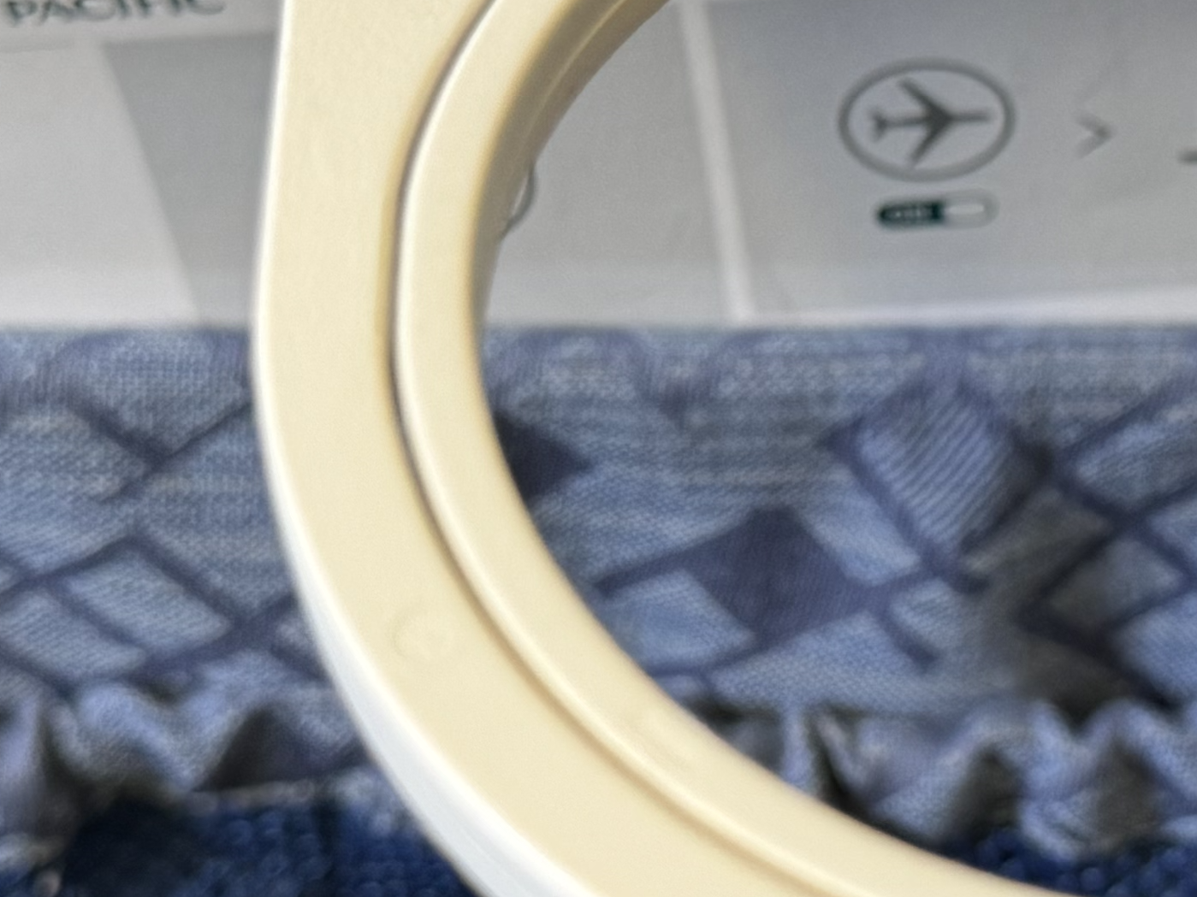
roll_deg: +0.7
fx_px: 3388
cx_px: 802
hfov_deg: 20.0
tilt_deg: -44.5
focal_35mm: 98
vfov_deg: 15.1
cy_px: 395
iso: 200
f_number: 1.78
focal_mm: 6.76
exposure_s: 1/67
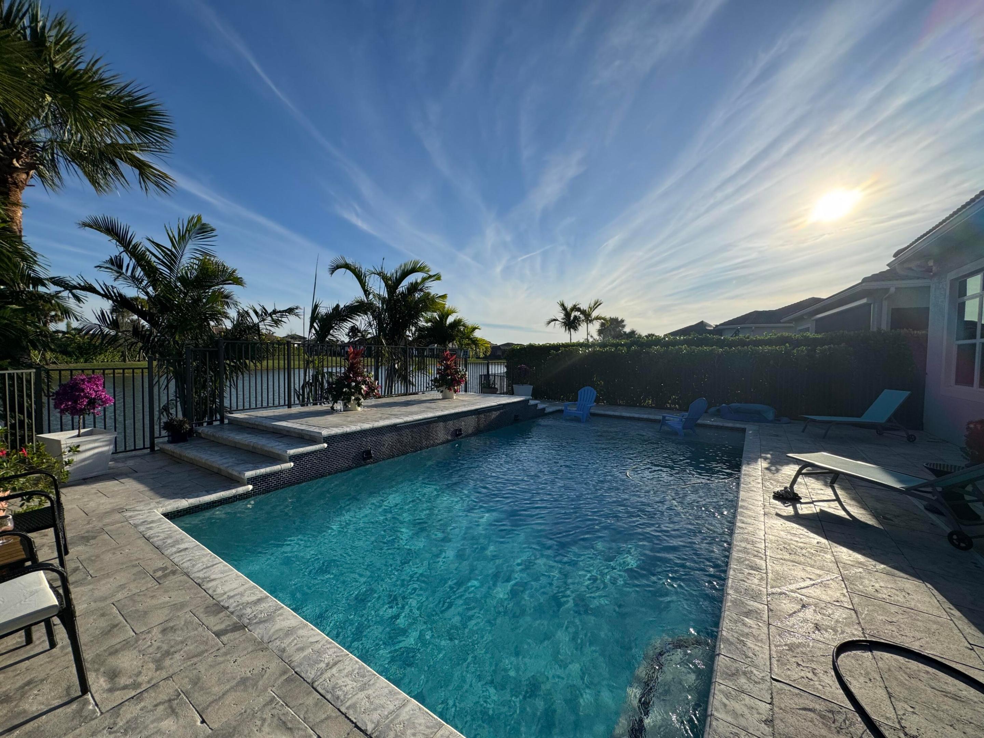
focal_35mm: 14
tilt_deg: -2.0
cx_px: 492
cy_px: 369
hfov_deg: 102.1
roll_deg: -0.2
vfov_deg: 85.7
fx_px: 398
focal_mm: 2.22
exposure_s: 1/3106
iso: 50
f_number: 2.2
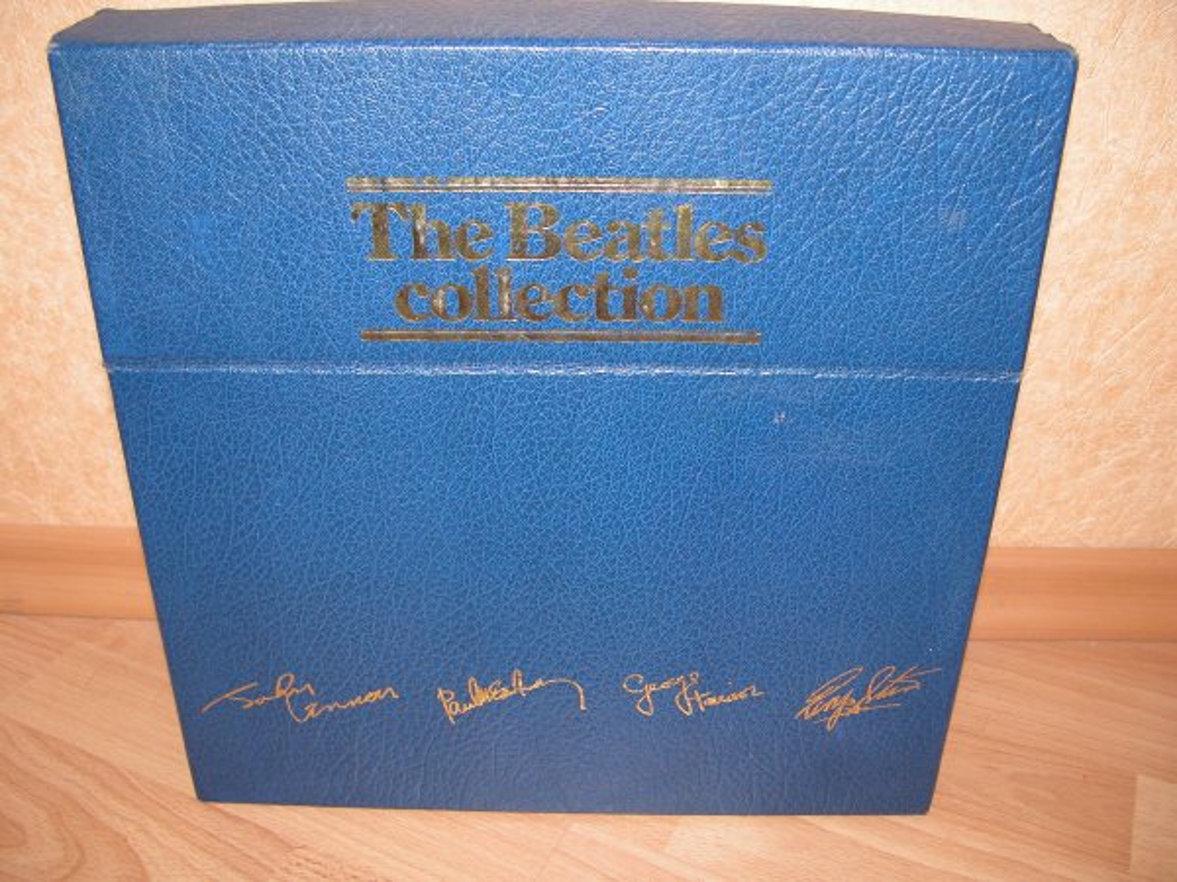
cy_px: 441
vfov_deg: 40.7
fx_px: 1190
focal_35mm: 35
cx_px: 588
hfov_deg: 52.6
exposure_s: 1/60
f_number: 2.8
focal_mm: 8.9
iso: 100
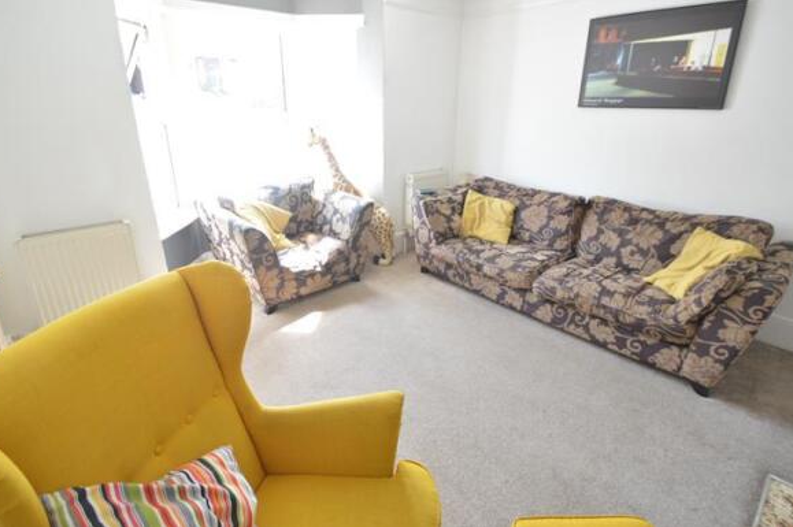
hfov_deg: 93.3
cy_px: 231
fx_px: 374
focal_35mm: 17
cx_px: 388
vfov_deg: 70.1
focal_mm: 10
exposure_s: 1/15
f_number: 3.5
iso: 140
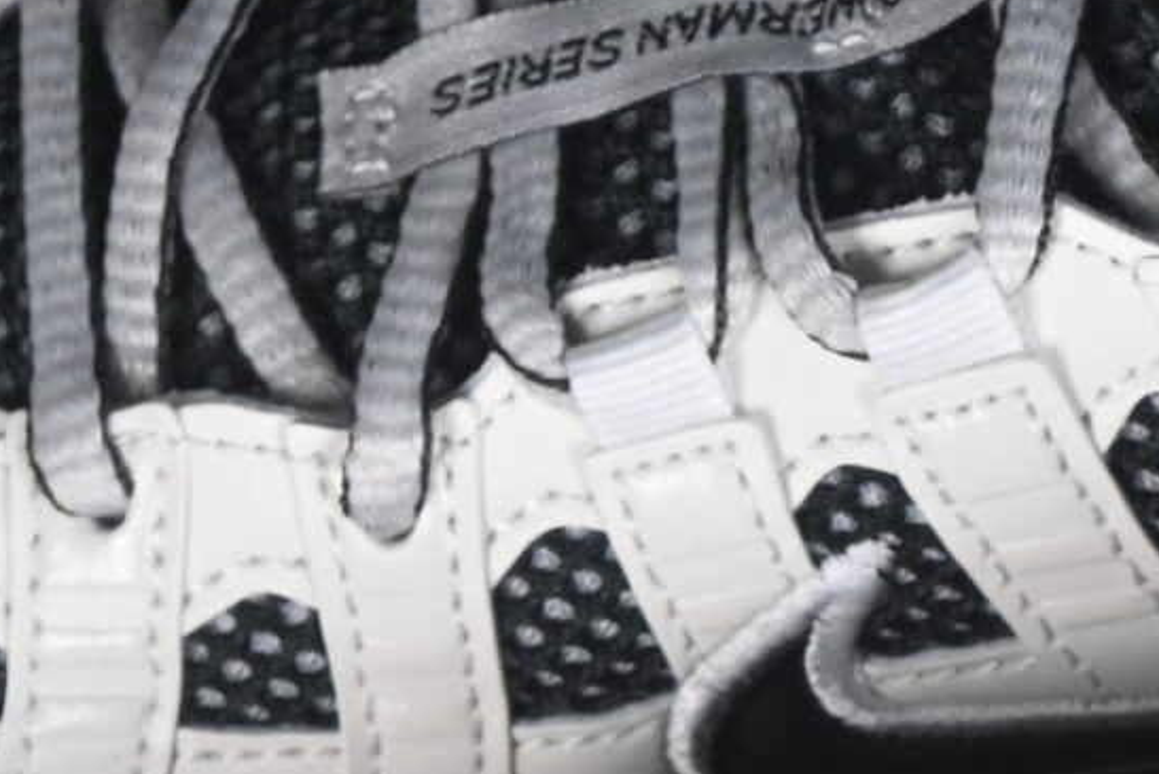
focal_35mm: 351
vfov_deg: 3.9
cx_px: 1142
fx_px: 11303
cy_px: 1072
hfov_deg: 5.9
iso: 160
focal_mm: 50
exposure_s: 1/80
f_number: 7.1
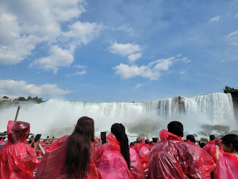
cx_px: 119
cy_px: 90
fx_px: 165
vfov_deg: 56.8
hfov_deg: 71.6
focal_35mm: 24
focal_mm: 6.7
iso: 16
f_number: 1.8
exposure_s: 1/1700
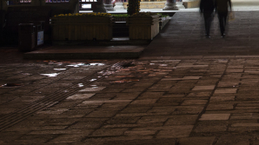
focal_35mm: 137
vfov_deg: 8.6
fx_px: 940
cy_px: -74
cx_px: 328
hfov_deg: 15.0
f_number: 8
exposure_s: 1.3
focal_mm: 38
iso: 160
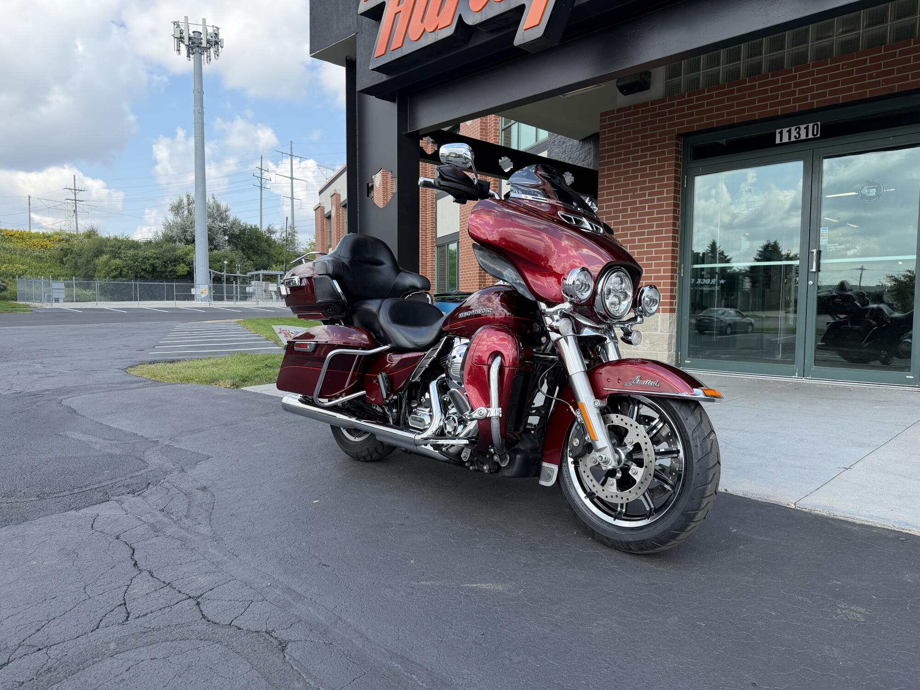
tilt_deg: -4.4
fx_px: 638
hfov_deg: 71.6
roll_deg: -0.4
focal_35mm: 24
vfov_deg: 56.8
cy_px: 345
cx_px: 460
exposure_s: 1/1585
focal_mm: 6.76
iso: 100
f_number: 1.78
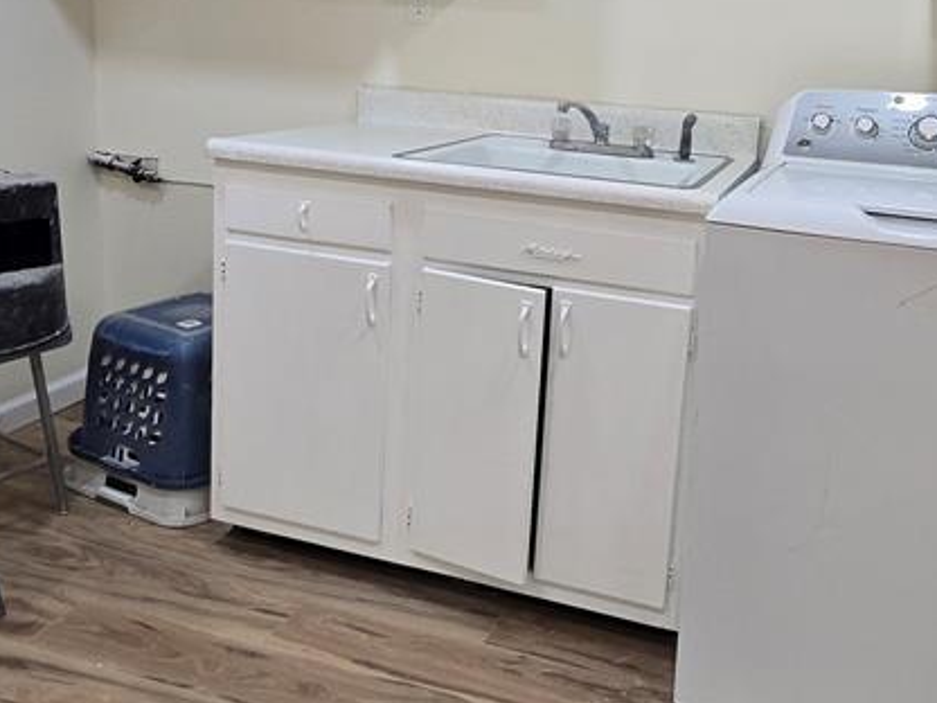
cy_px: 164
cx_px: 590
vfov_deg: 42.6
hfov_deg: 56.1
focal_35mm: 32
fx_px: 866
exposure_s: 1/60
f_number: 2.2
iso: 80
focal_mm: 2.2
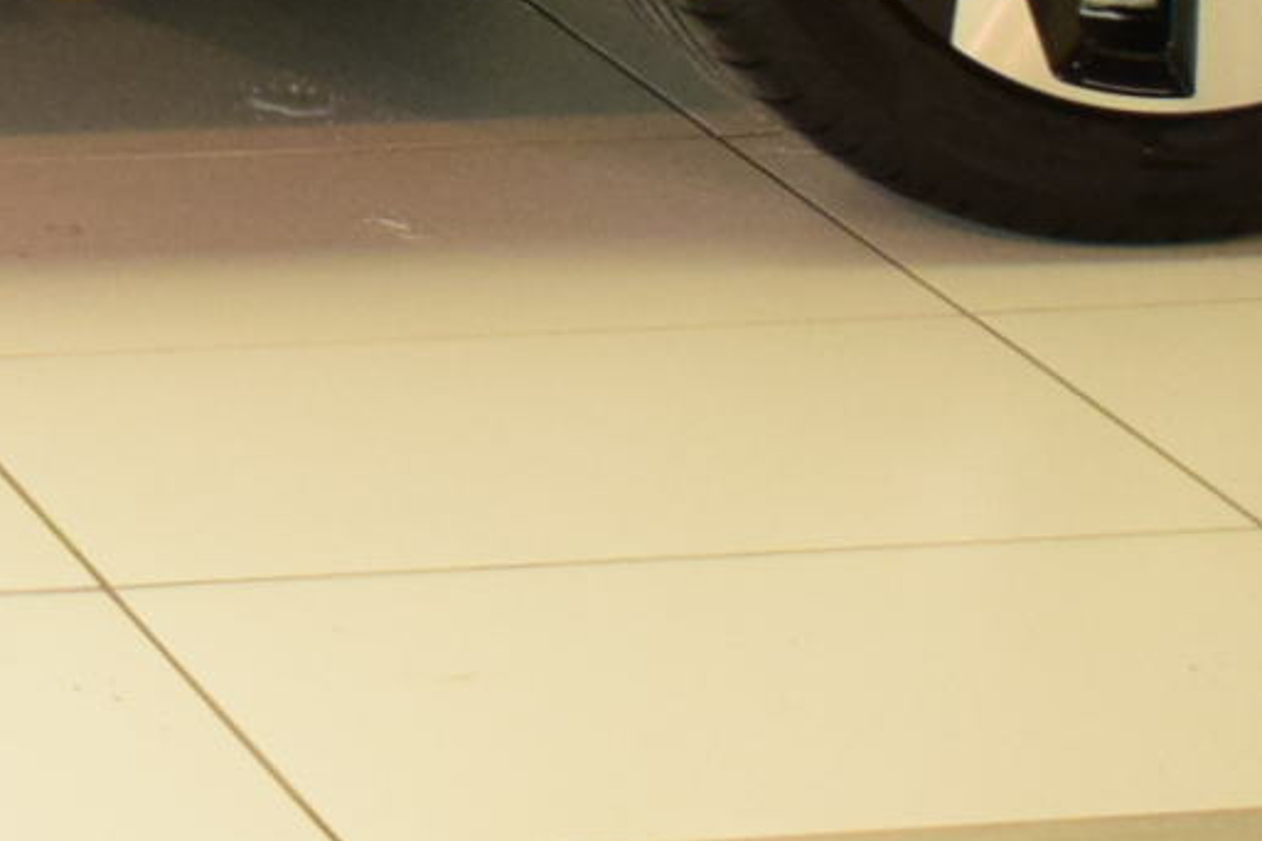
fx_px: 6134
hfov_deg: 10.6
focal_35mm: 175
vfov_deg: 7.5
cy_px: -922
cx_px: -1380
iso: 1600
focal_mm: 20
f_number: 3.8
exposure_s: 1/200
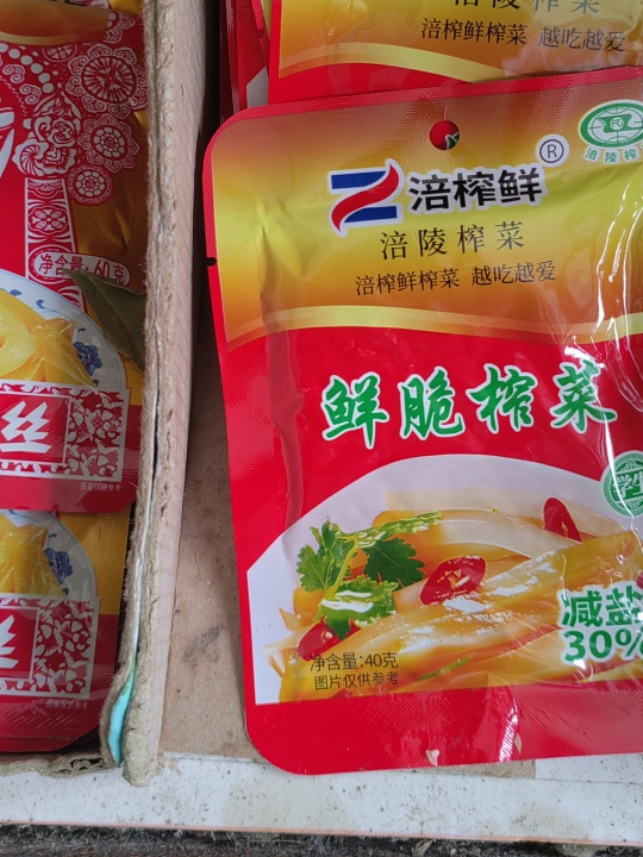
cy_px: 262
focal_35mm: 40
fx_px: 991
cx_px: 306
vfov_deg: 45.8
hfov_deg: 36.0
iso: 125
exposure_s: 1/33.3
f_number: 1.9
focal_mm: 5.52
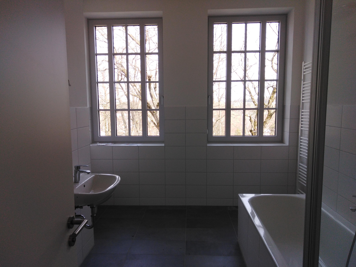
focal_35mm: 26
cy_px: 134
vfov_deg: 53.1
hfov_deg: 67.3
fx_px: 267
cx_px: 178
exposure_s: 1/110
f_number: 2.2
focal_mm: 3.46
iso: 100
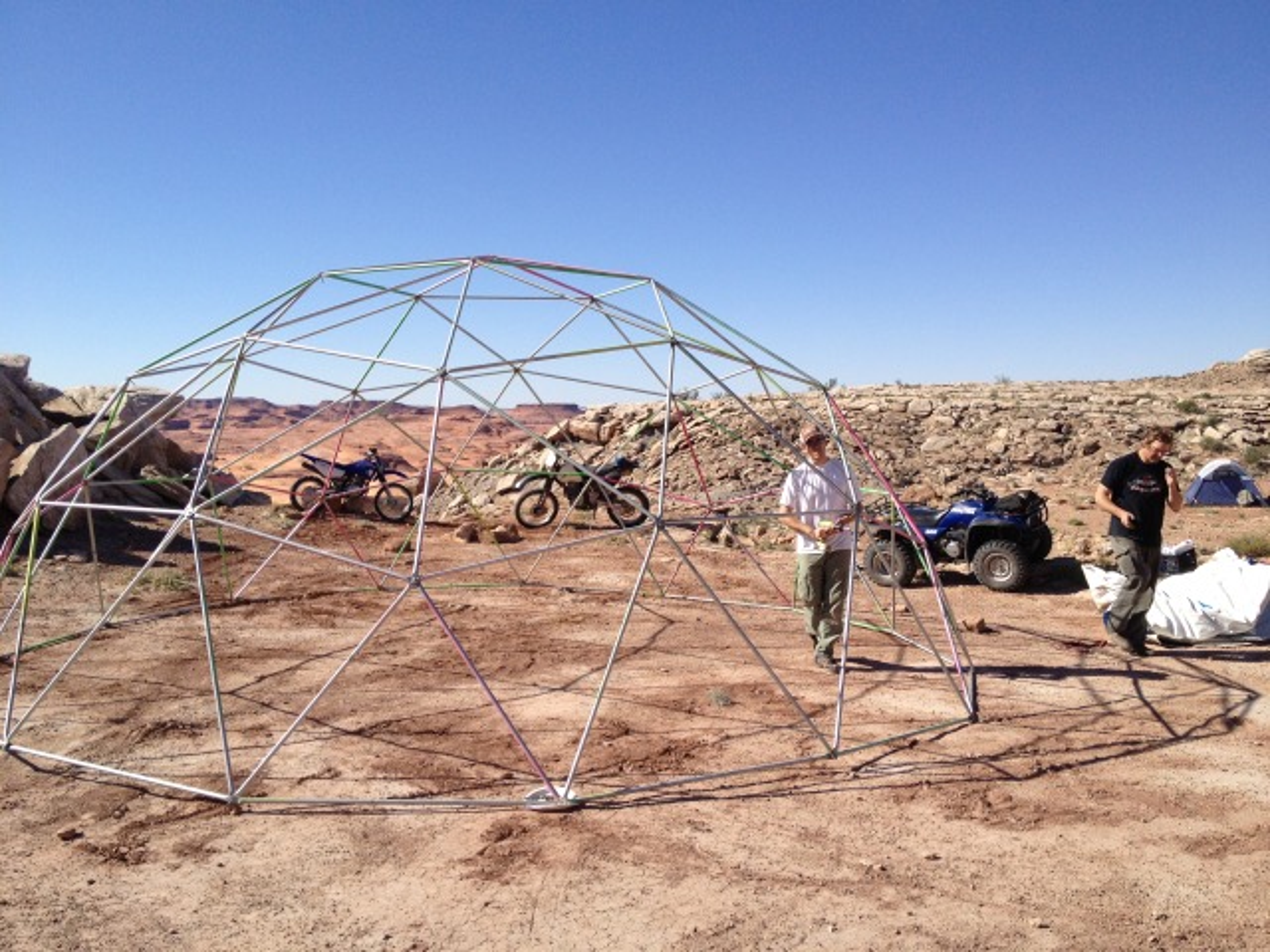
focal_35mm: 35
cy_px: 476
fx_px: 1284
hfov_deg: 52.6
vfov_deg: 40.7
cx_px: 635
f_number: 2.4
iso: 50
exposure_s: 1/2045
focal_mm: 4.28
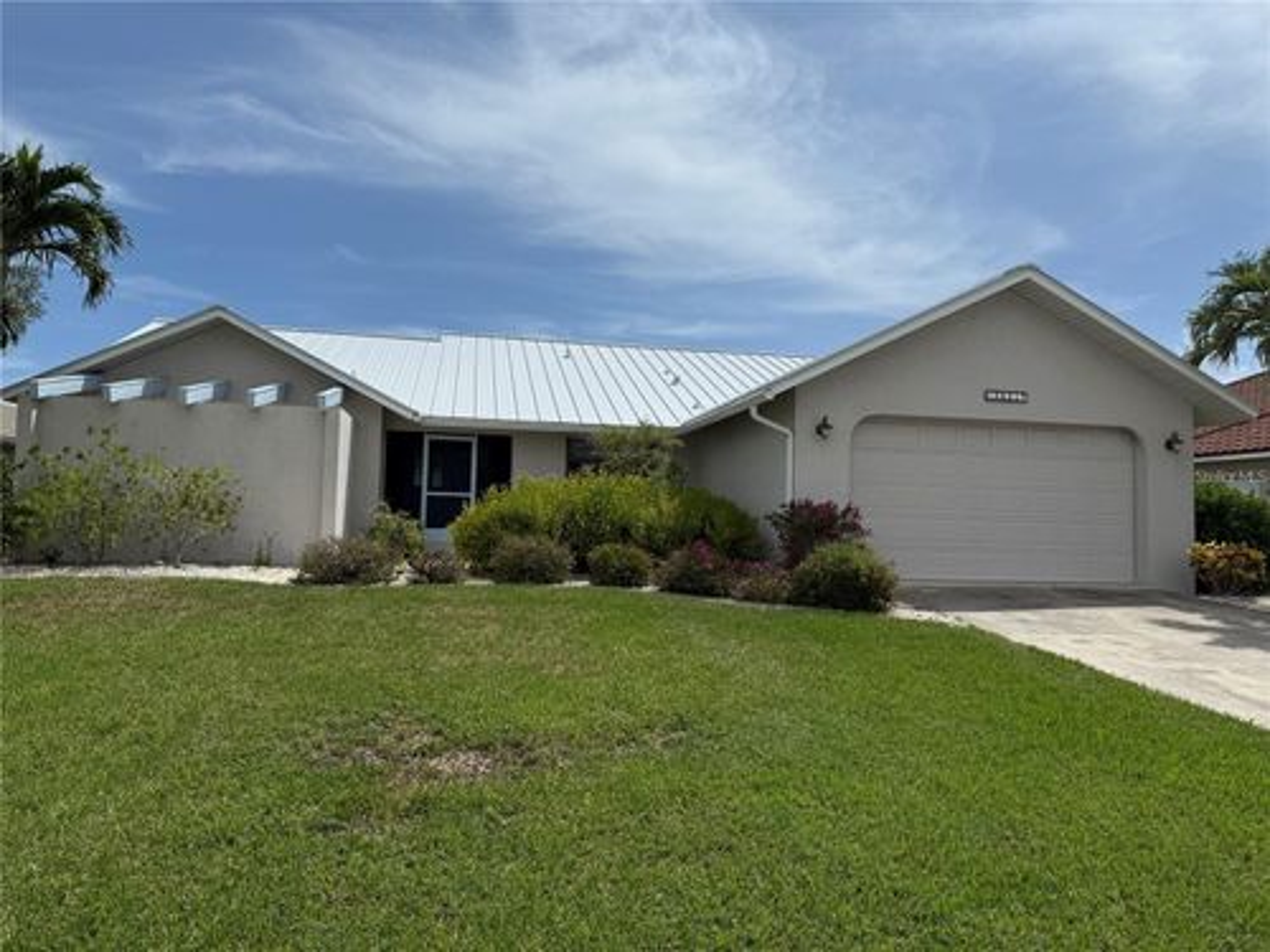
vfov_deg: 56.8
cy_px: 476
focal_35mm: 24
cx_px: 635
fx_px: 881
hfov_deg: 71.6
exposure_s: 1/10309
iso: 80
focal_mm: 6.76
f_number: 1.78
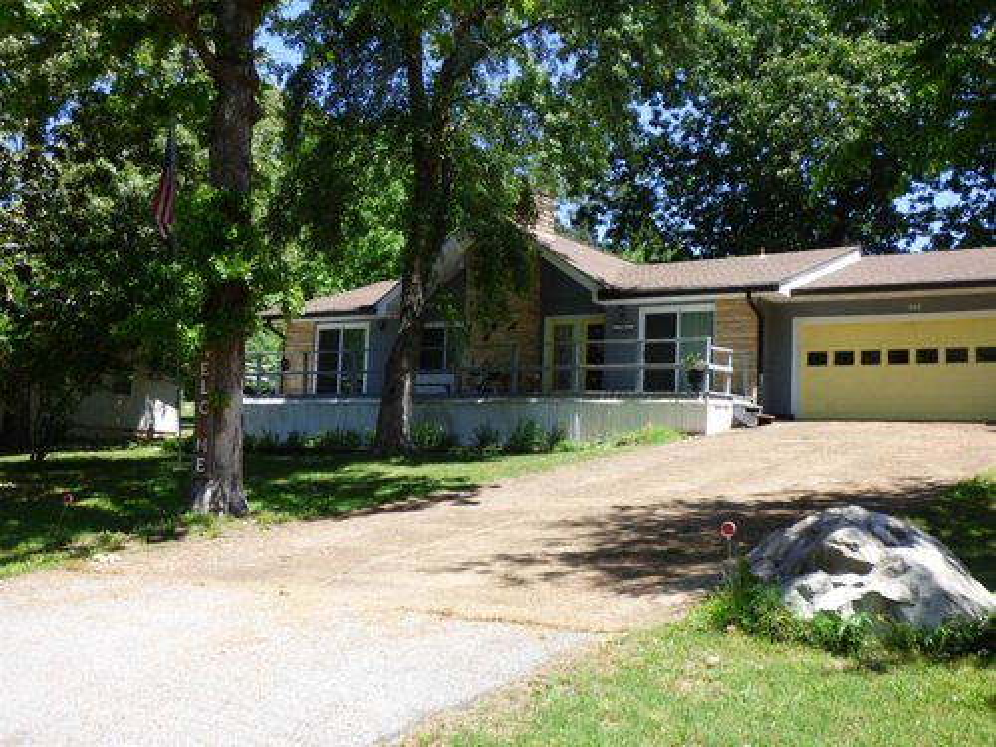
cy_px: 374
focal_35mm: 41
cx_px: 498
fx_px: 1180
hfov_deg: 45.8
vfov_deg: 35.1
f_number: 3.6
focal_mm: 7.07
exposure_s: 1/400
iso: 100
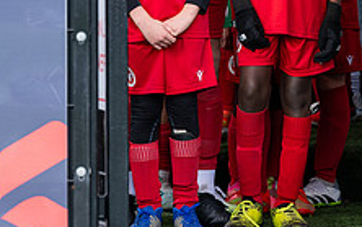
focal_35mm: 496
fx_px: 4896
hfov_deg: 4.2
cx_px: 247
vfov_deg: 2.6
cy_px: -62
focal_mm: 135
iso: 400
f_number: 4
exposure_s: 1/250
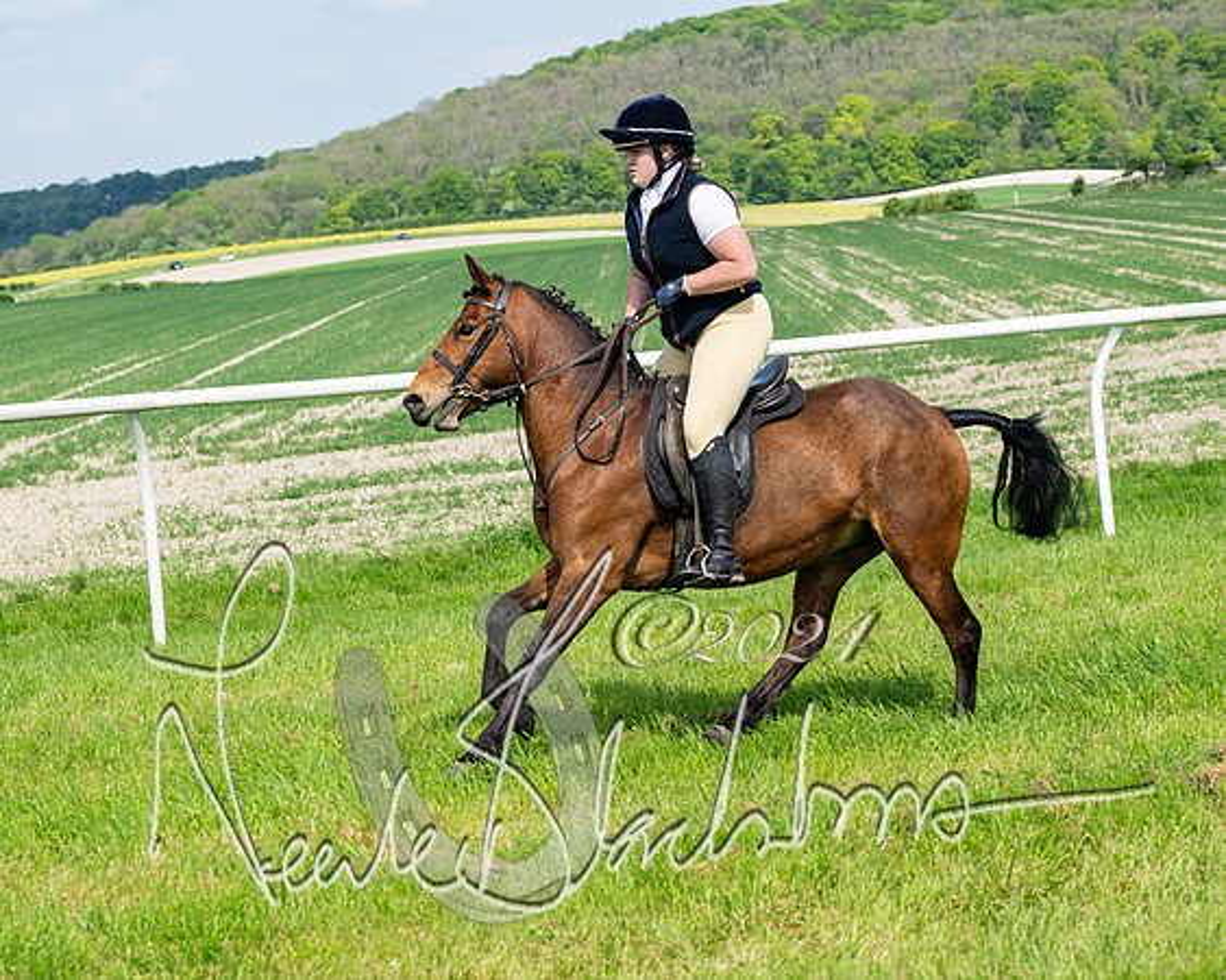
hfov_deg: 20.7
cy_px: 490
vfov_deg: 16.6
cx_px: 613
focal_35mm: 92
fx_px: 3351
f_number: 5.6
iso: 200
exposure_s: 1/1250
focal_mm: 82
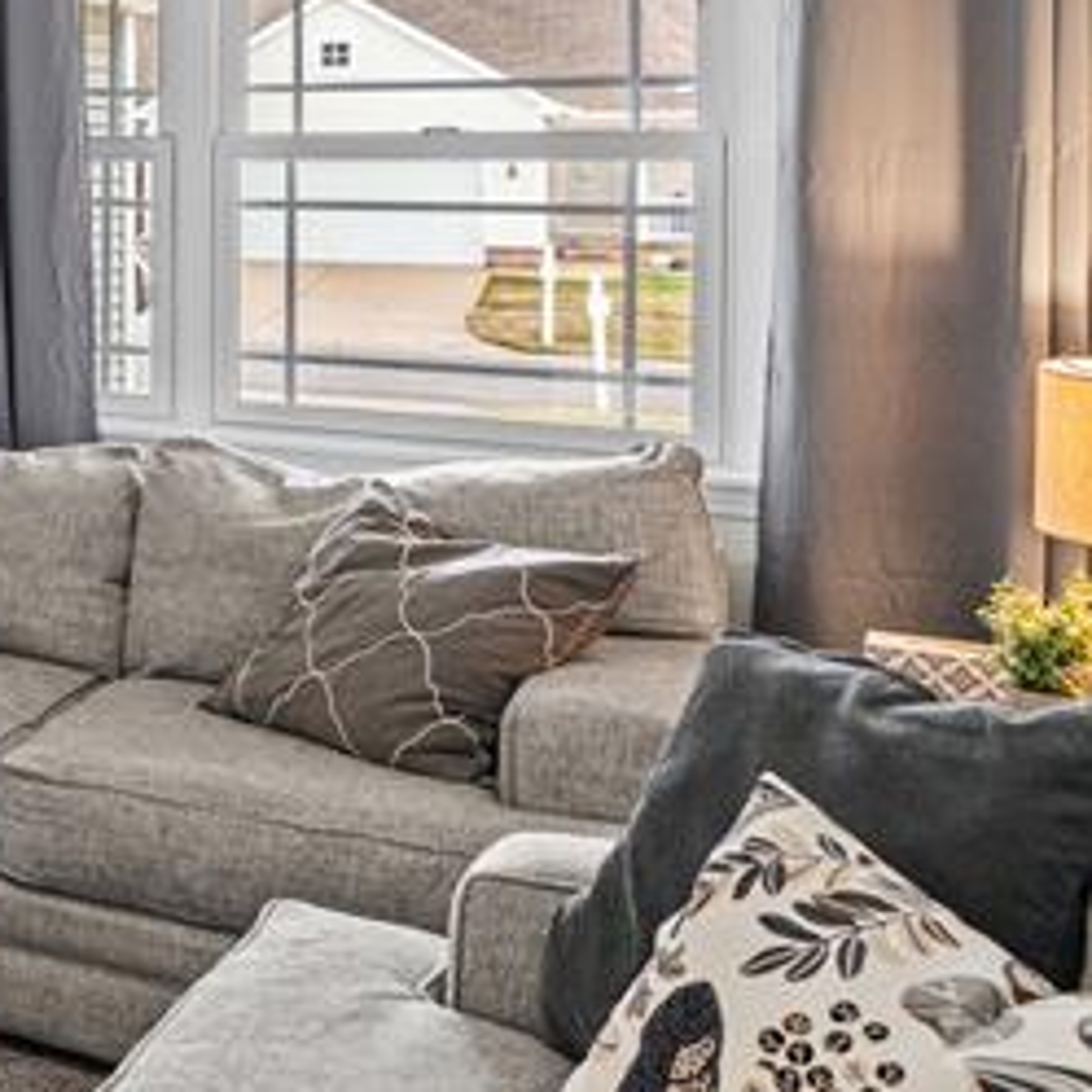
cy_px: 184
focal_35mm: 56
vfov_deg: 29.7
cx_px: -903
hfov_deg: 20.6
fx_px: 1999
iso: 250
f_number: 3.2
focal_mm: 16
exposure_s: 1/30
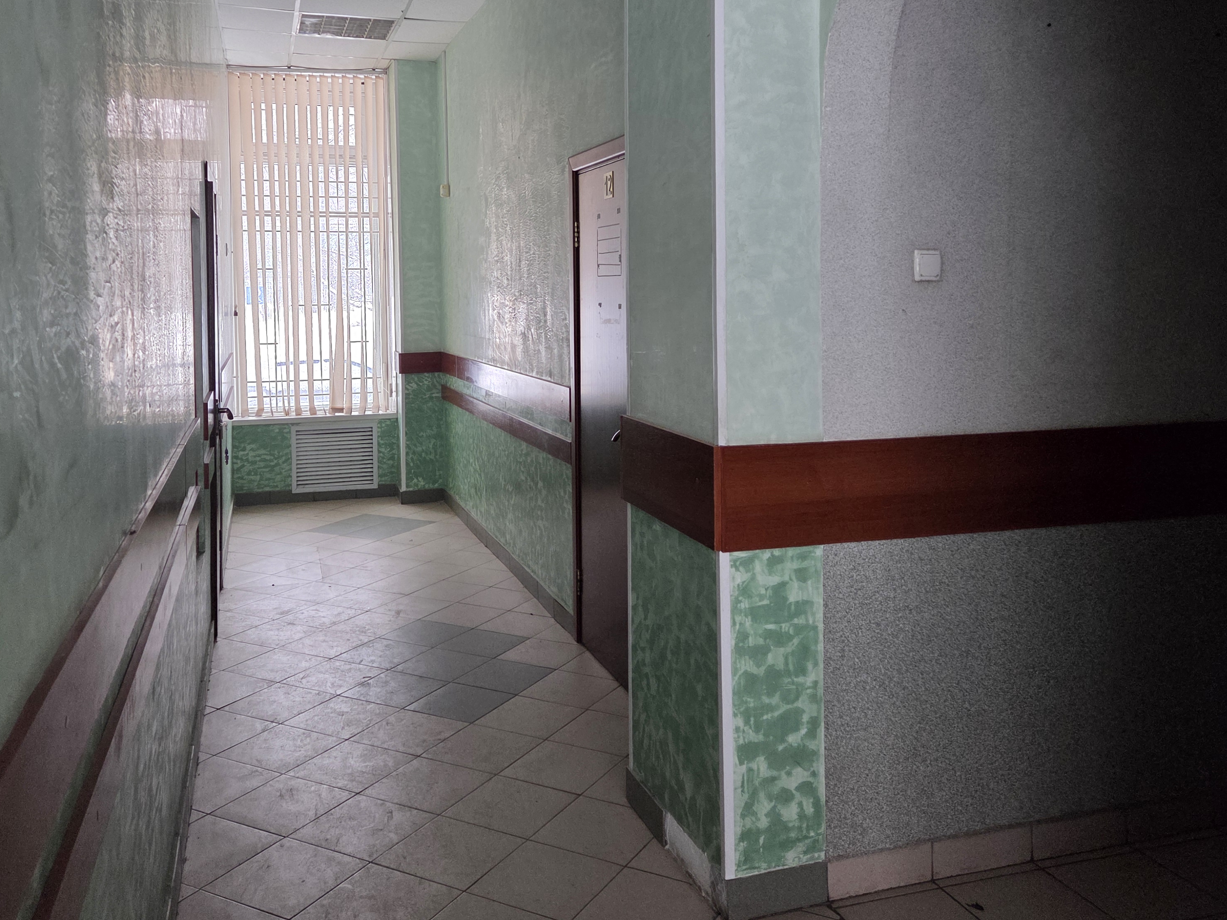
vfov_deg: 45.0
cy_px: 336
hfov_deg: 58.3
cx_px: 577
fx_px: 1099
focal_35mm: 31
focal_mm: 5.4
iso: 320
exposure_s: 1/100
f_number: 1.8
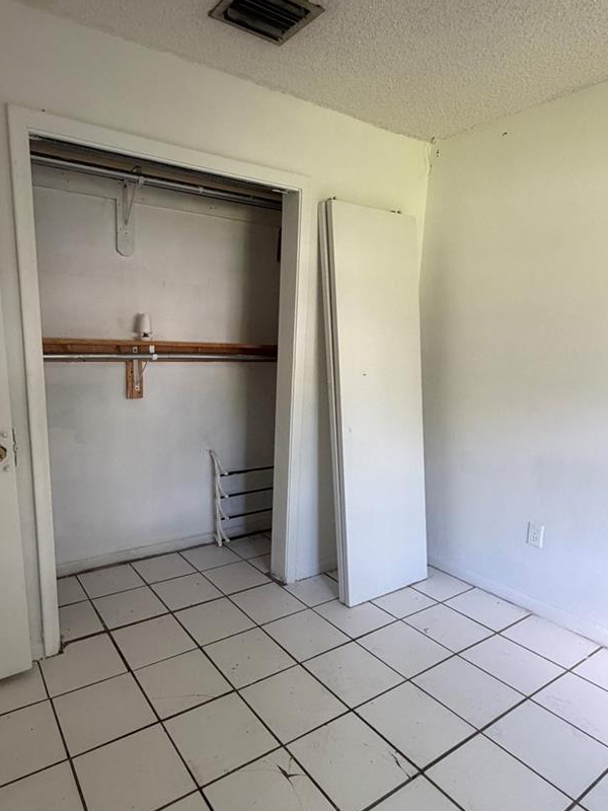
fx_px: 492
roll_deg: -0.9
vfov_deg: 78.8
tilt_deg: -10.8
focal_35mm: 21
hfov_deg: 63.0
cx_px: 249
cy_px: 441
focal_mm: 2.22
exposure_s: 1/83
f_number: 2.2
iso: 320
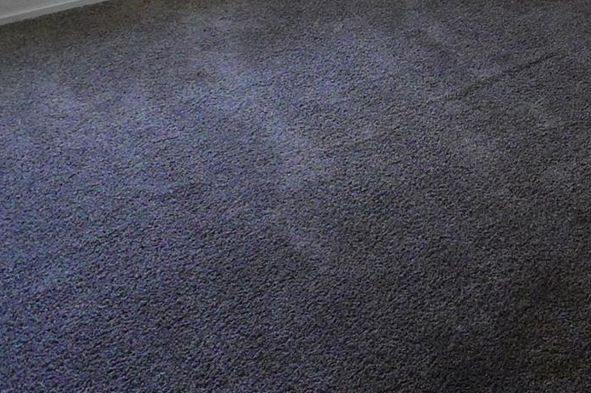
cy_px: -123
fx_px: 1165
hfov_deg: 26.0
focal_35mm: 71
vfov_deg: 17.9
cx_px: 674
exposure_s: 1/50
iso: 400
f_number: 2
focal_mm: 5.1
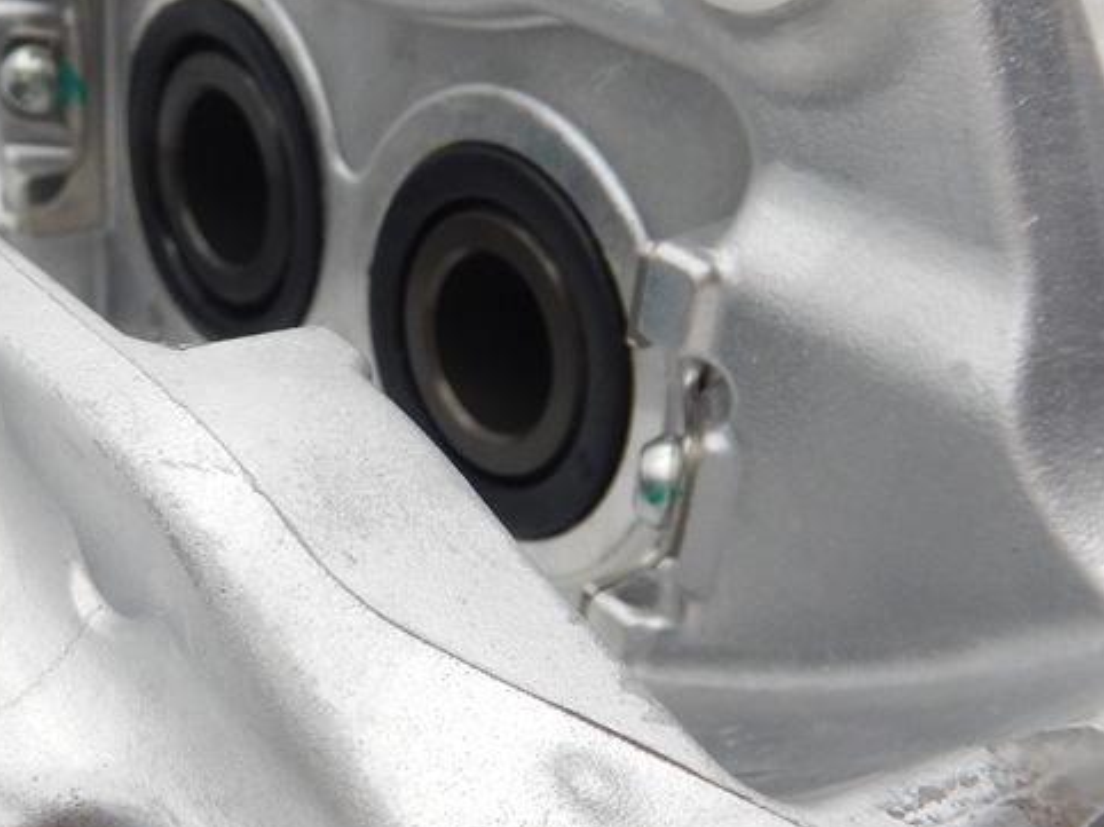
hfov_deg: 36.5
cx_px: 261
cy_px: 531
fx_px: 1626
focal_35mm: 51
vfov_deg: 28.4
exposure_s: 1/250
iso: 180
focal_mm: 4.3
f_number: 2.8
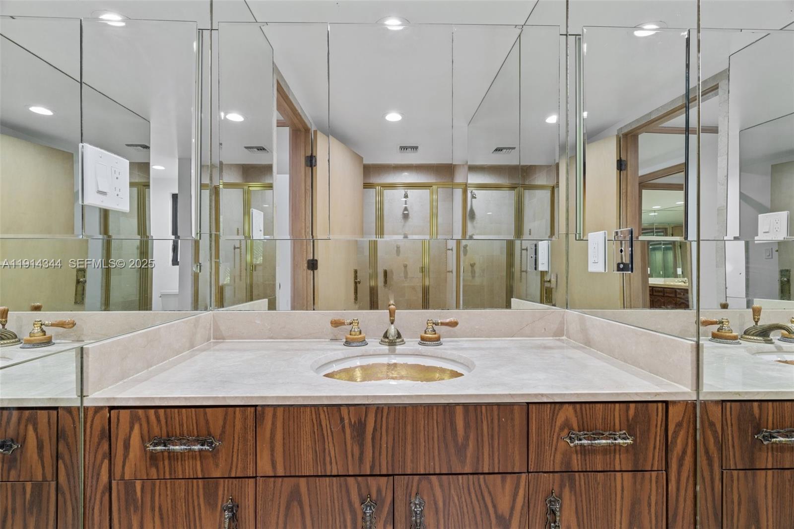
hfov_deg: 96.7
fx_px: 353
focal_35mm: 16
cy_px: 264
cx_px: 397
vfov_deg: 73.7
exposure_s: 1/1.25
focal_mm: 16
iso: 320
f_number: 8
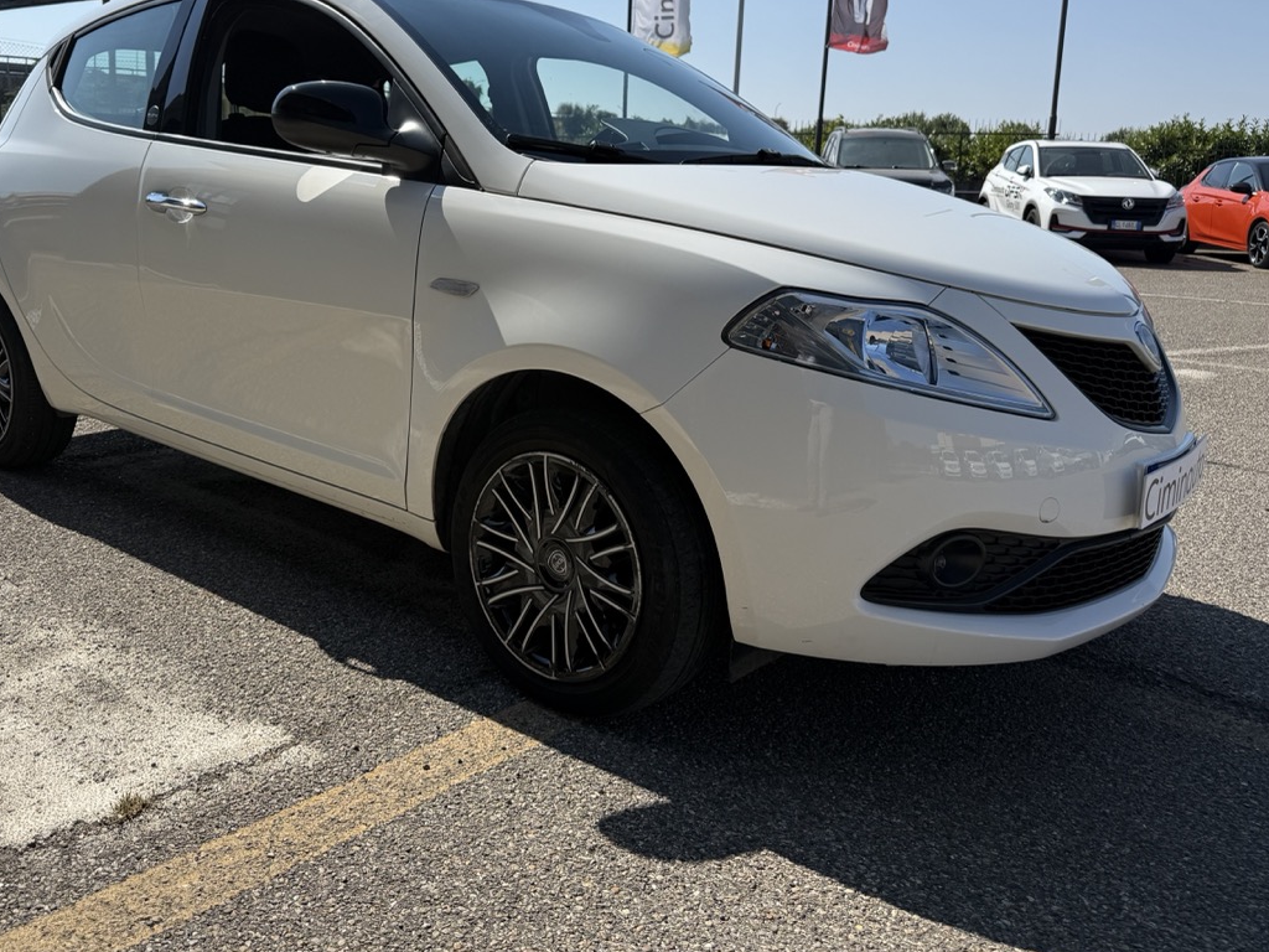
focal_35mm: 30
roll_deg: -1.6
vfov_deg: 46.5
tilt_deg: -9.8
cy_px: 369
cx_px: 549
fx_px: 1100
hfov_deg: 59.7
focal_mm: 6.76
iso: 80
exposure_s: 1/6173
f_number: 1.78
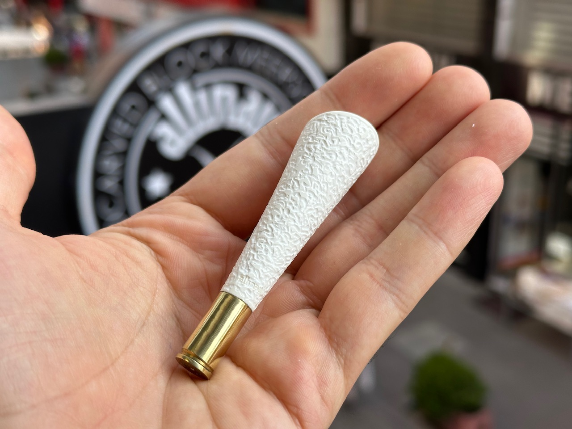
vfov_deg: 30.3
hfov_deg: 39.7
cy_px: 214
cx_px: 286
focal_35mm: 48
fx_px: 793
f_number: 1.78
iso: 64
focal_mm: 6.86
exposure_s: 1/719
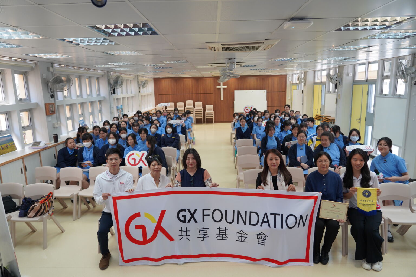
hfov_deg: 73.7
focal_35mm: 24
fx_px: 277
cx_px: 208
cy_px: 138
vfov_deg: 53.1
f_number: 4
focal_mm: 24
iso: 800
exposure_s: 1/160
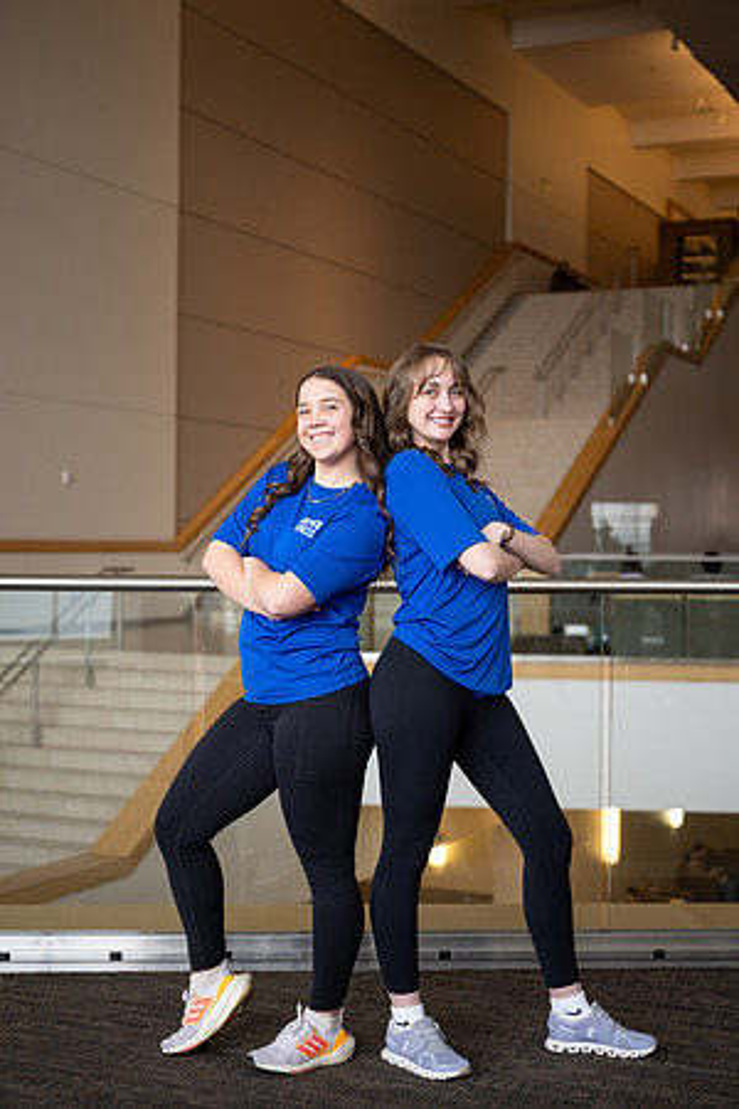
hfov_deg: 26.5
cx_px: 370
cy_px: 554
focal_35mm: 51
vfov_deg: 38.9
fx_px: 1570
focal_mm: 51
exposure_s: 1/250
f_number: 2.8
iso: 640
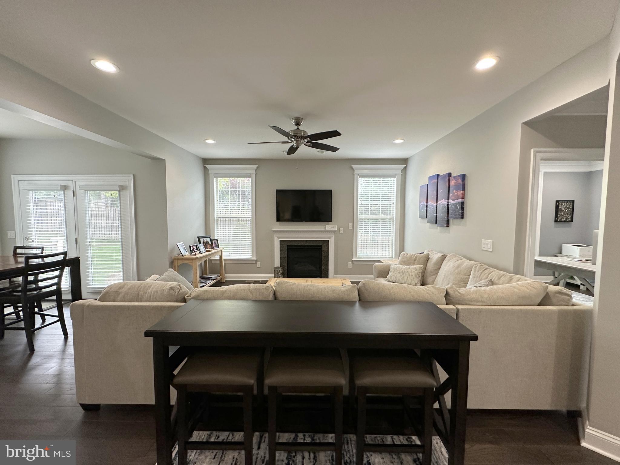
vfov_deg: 85.7
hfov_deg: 102.1
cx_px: 310
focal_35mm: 14
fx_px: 251
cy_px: 232
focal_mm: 2.22
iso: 200
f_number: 2.2
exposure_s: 1/120
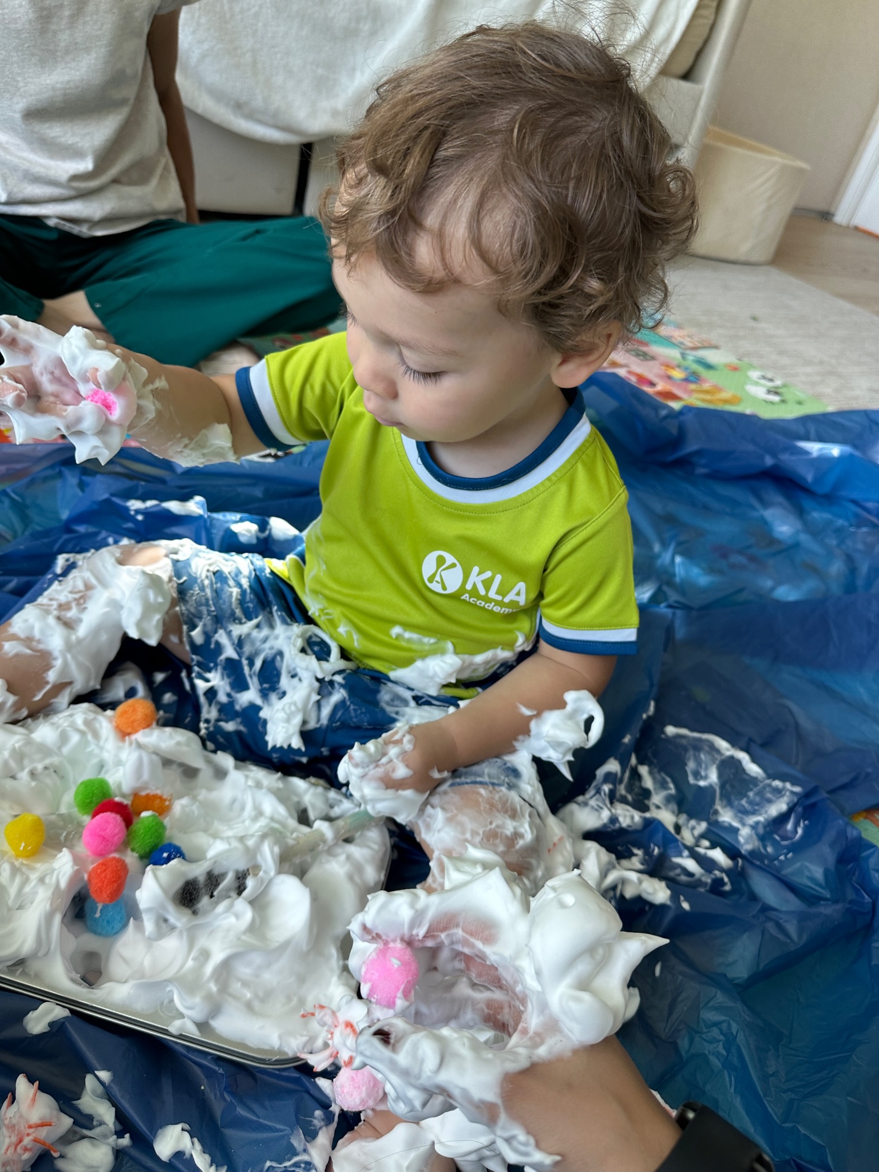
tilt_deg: -35.7
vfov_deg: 71.6
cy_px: 586
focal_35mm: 24
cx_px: 440
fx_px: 813
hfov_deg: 56.8
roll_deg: -17.1
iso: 100
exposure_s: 1/100
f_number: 1.78
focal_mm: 6.86
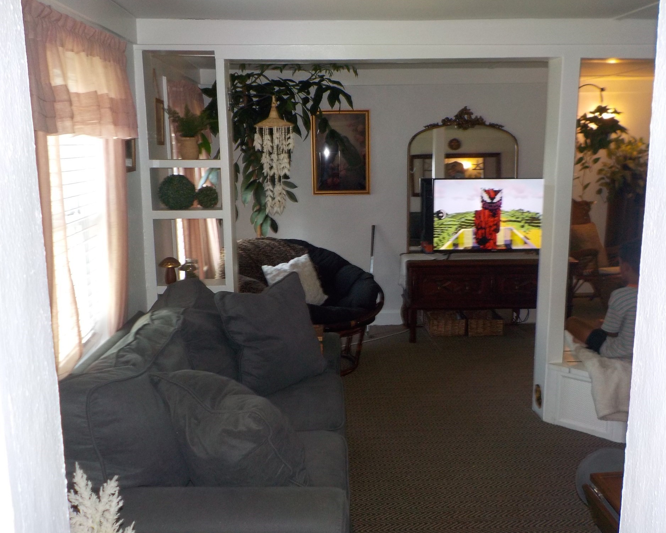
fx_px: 631
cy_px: 263
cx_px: 347
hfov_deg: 55.6
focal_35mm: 32
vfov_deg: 45.8
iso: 200
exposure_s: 1/30
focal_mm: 4.1
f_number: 3.3
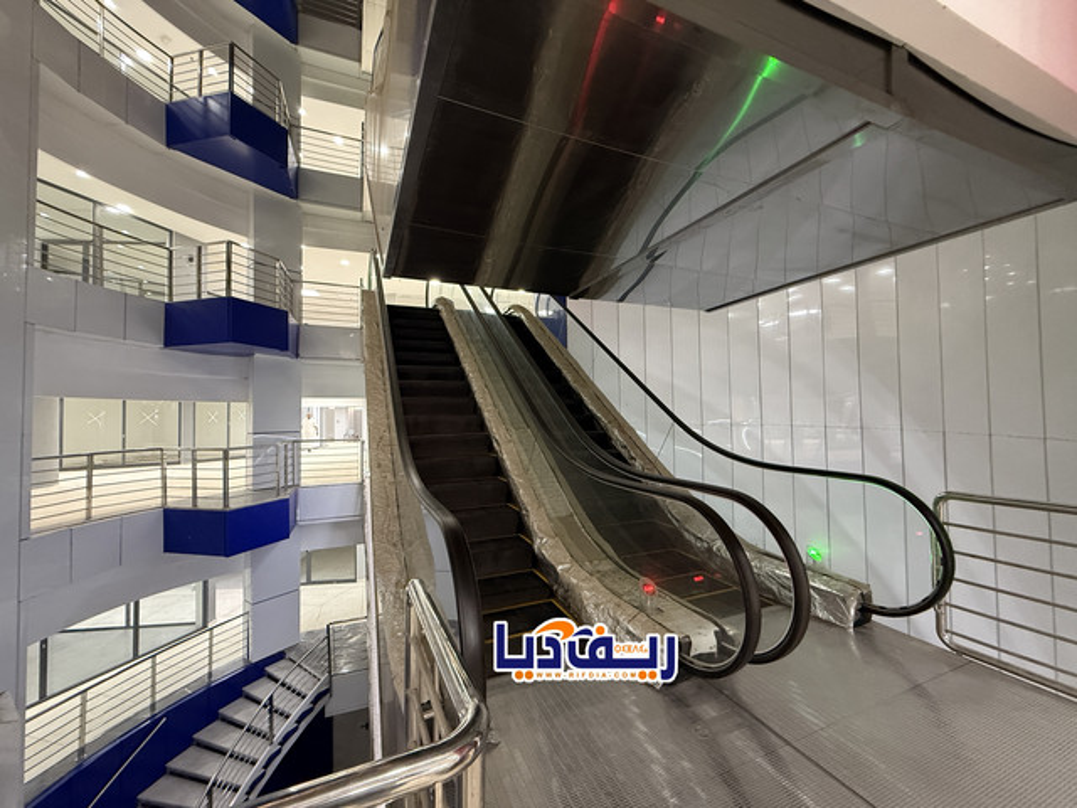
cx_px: 538
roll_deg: +0.8
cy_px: 404
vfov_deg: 85.7
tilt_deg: +2.4
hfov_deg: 102.1
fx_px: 436
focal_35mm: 14
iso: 640
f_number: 2.2
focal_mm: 2.22
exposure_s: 1/50
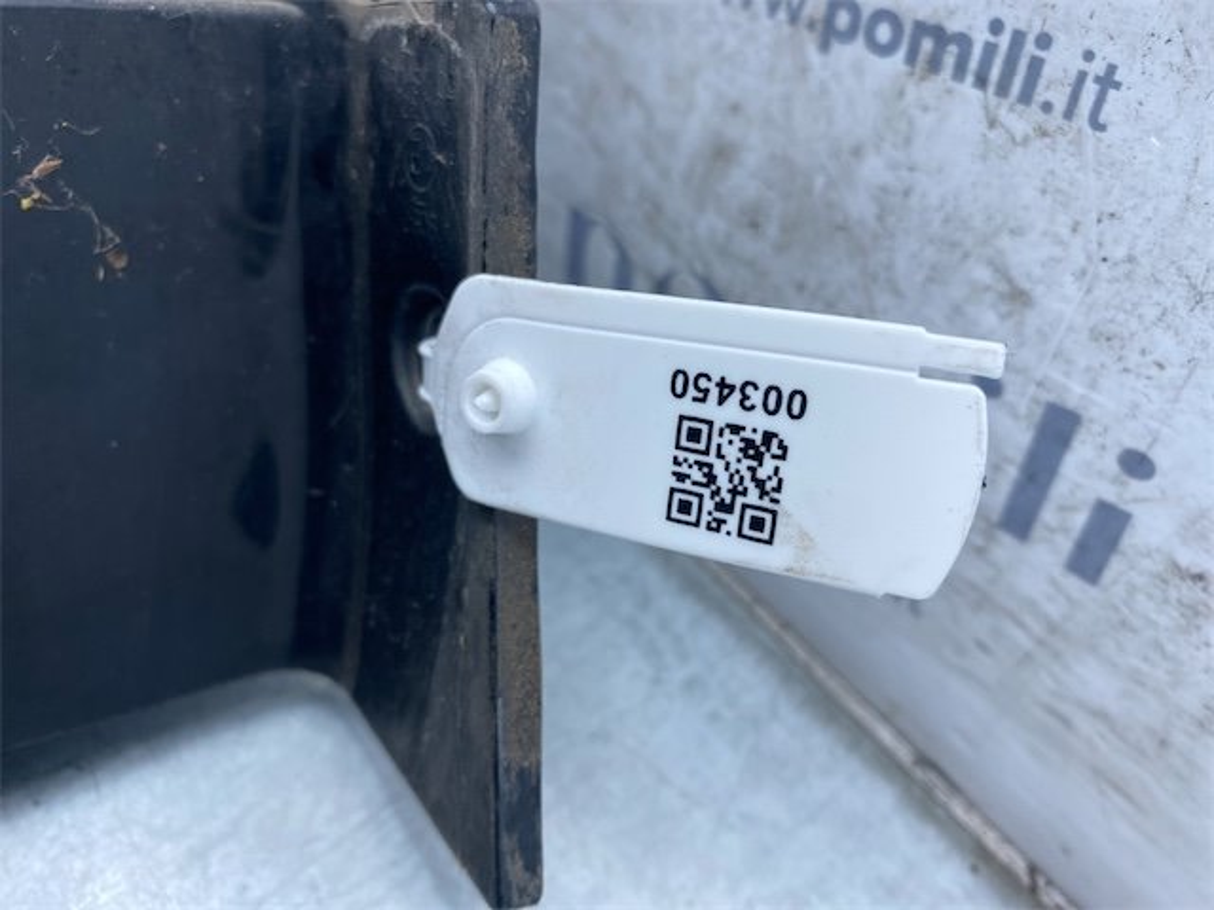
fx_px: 912
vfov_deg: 53.1
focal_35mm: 26
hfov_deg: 67.3
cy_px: 455
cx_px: 607
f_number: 1.8
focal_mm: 4.25
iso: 32
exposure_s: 1/463
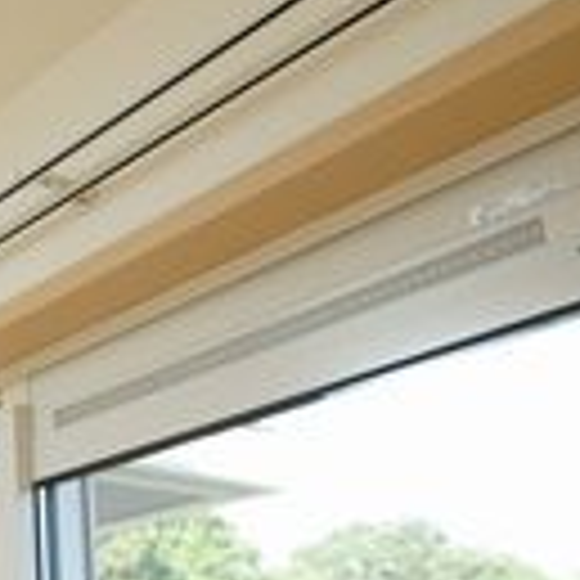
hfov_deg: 20.4
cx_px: -126
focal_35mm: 79
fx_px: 1498
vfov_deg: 21.9
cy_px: 362
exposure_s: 1/160
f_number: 4
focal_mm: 16
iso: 500
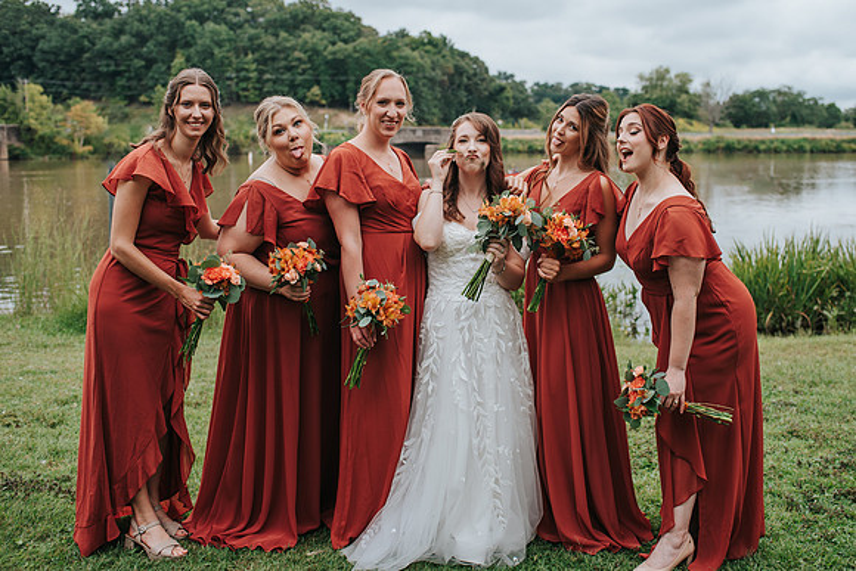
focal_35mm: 41
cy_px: 248
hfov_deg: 47.4
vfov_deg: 32.7
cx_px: 484
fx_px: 973
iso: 140
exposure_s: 1/800
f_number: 3.2
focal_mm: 35
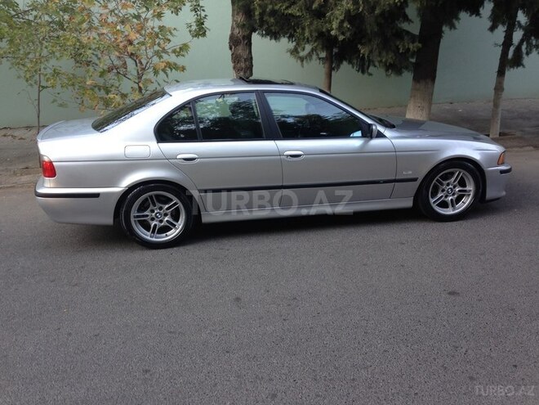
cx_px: 270
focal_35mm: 33
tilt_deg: -15.2
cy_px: 202
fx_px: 514
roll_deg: +0.7
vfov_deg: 42.9
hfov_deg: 55.4
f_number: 2.4
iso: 50
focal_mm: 4.12
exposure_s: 1/60
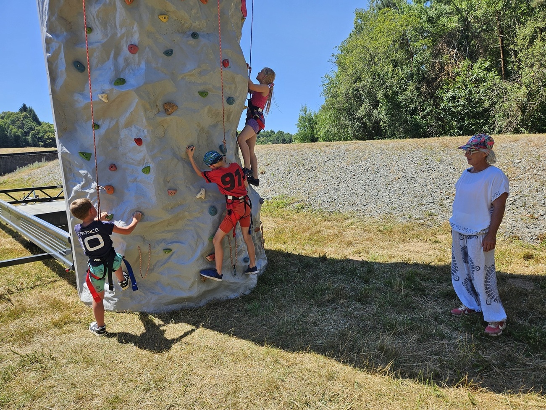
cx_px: 273
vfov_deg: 58.9
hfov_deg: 73.9
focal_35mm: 23
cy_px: 205
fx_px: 363
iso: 25
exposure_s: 1/1076
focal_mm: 5.4
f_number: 1.8
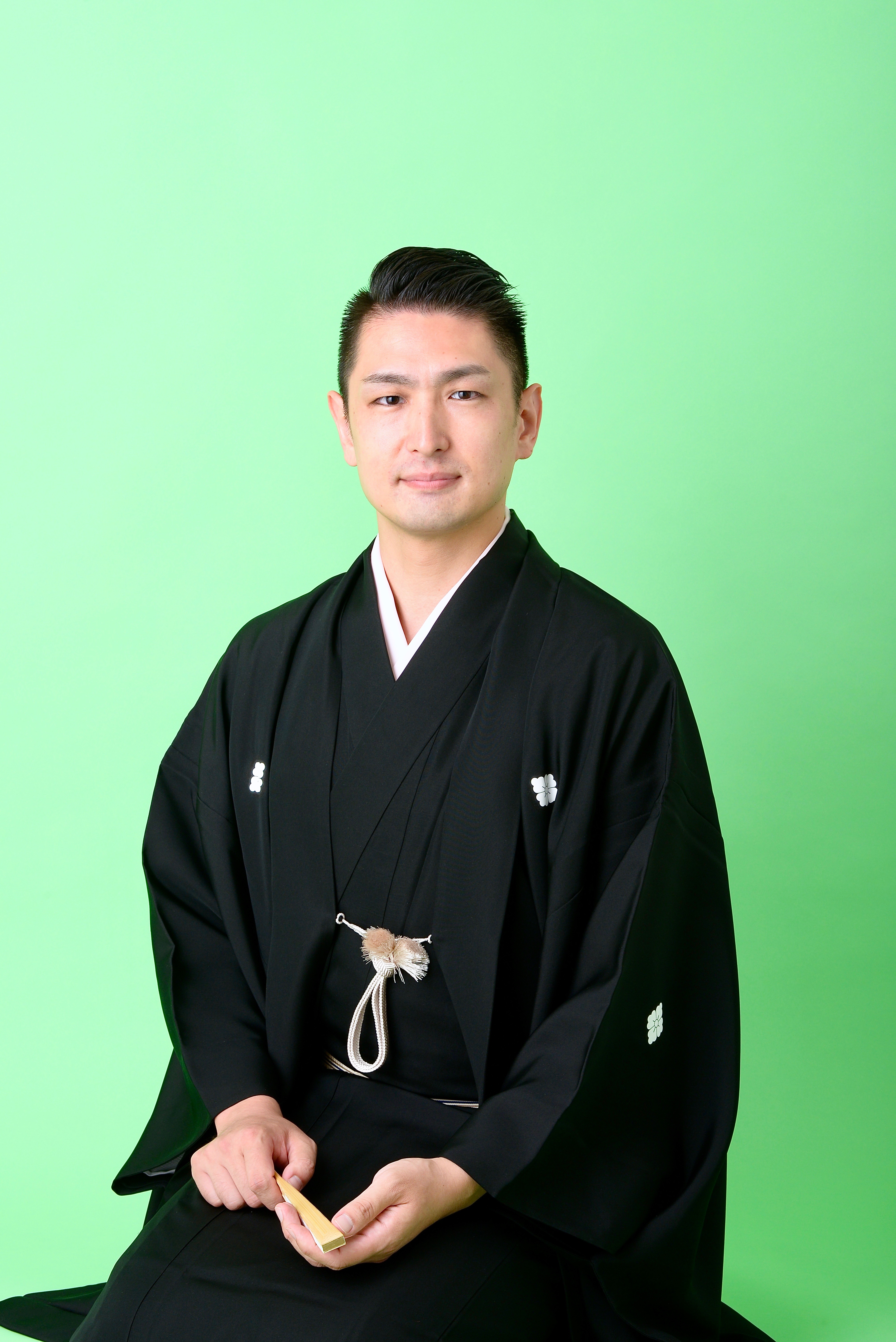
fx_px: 2797
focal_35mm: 75
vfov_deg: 27.0
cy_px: 671
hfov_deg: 18.2
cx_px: 448
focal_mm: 75
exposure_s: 1/160
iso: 400
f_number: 16
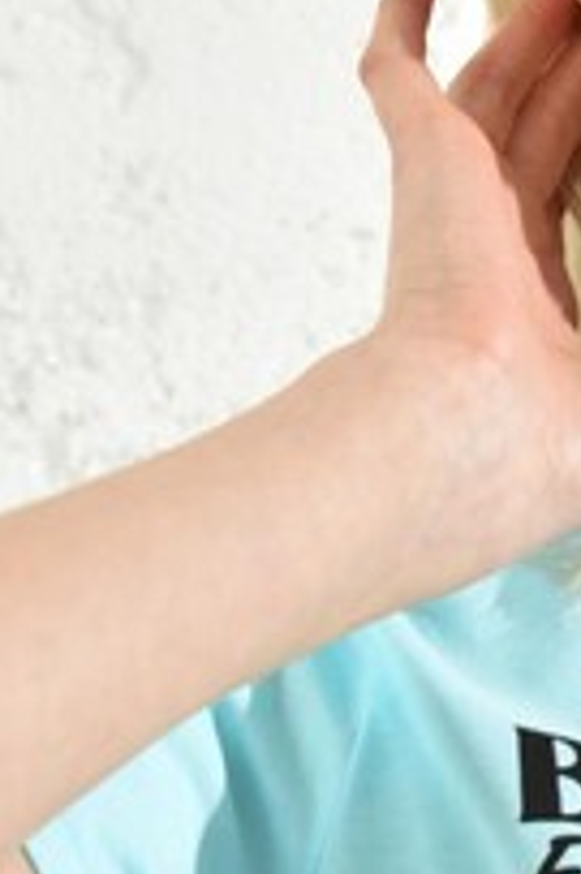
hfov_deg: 6.7
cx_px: 899
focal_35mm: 203
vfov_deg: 10.1
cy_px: 560
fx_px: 4922
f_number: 7.1
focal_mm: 55
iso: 100
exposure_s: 1/160
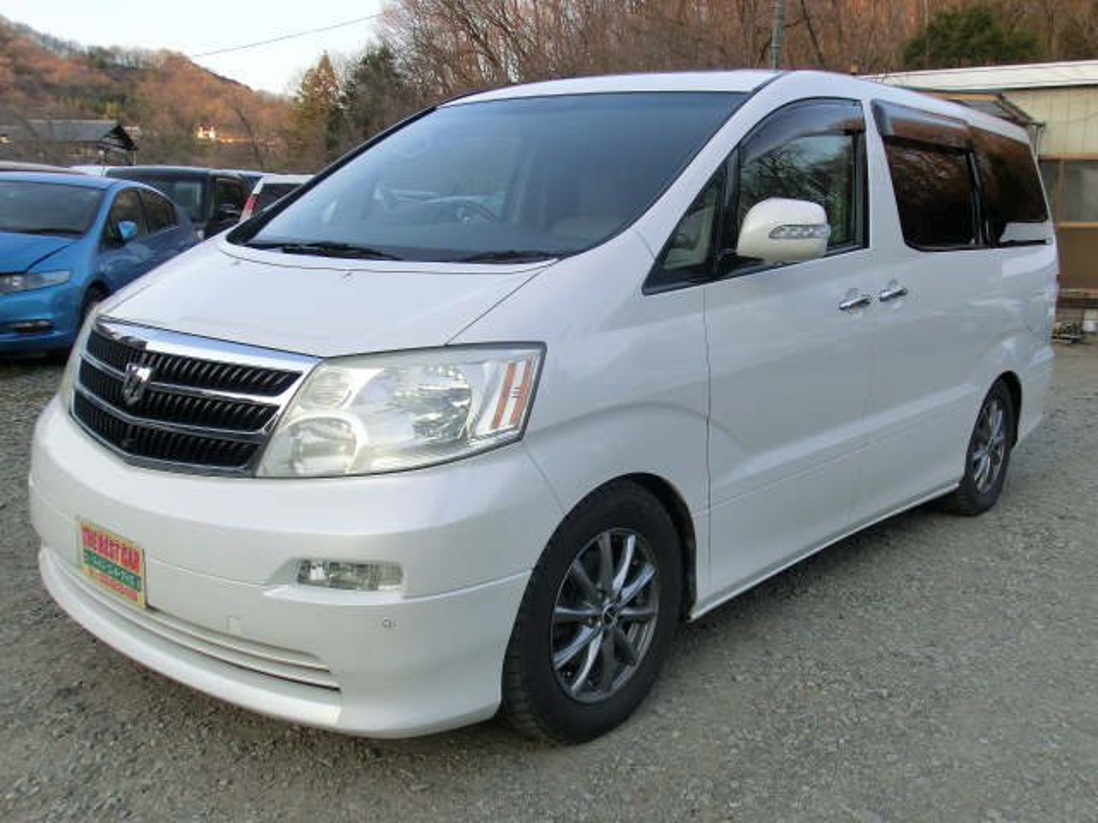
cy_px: 412
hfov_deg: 50.1
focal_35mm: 37
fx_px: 1174
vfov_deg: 38.7
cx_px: 549
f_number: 3.9
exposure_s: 1/125
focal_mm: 6.61
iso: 100
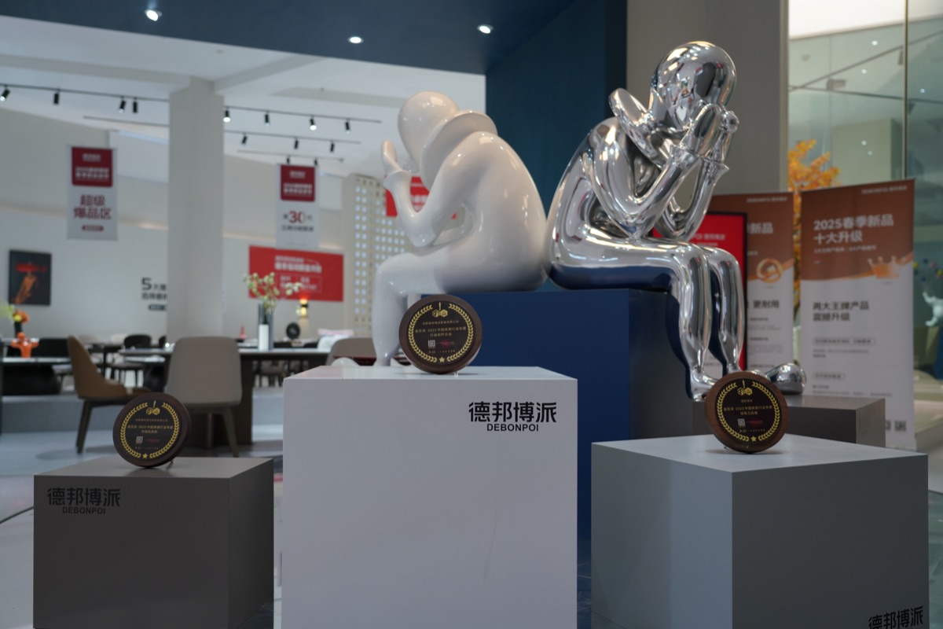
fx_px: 812
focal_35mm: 31
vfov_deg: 42.3
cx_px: 472
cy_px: 314
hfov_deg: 60.3
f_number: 4
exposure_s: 1/60
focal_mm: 31
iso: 320
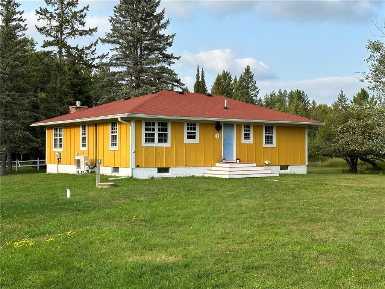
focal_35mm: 48
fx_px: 534
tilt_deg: +0.3
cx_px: 192
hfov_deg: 39.7
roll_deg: -0.3
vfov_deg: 30.3
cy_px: 144
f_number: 1.78
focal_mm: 6.86
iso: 64
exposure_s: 1/1751
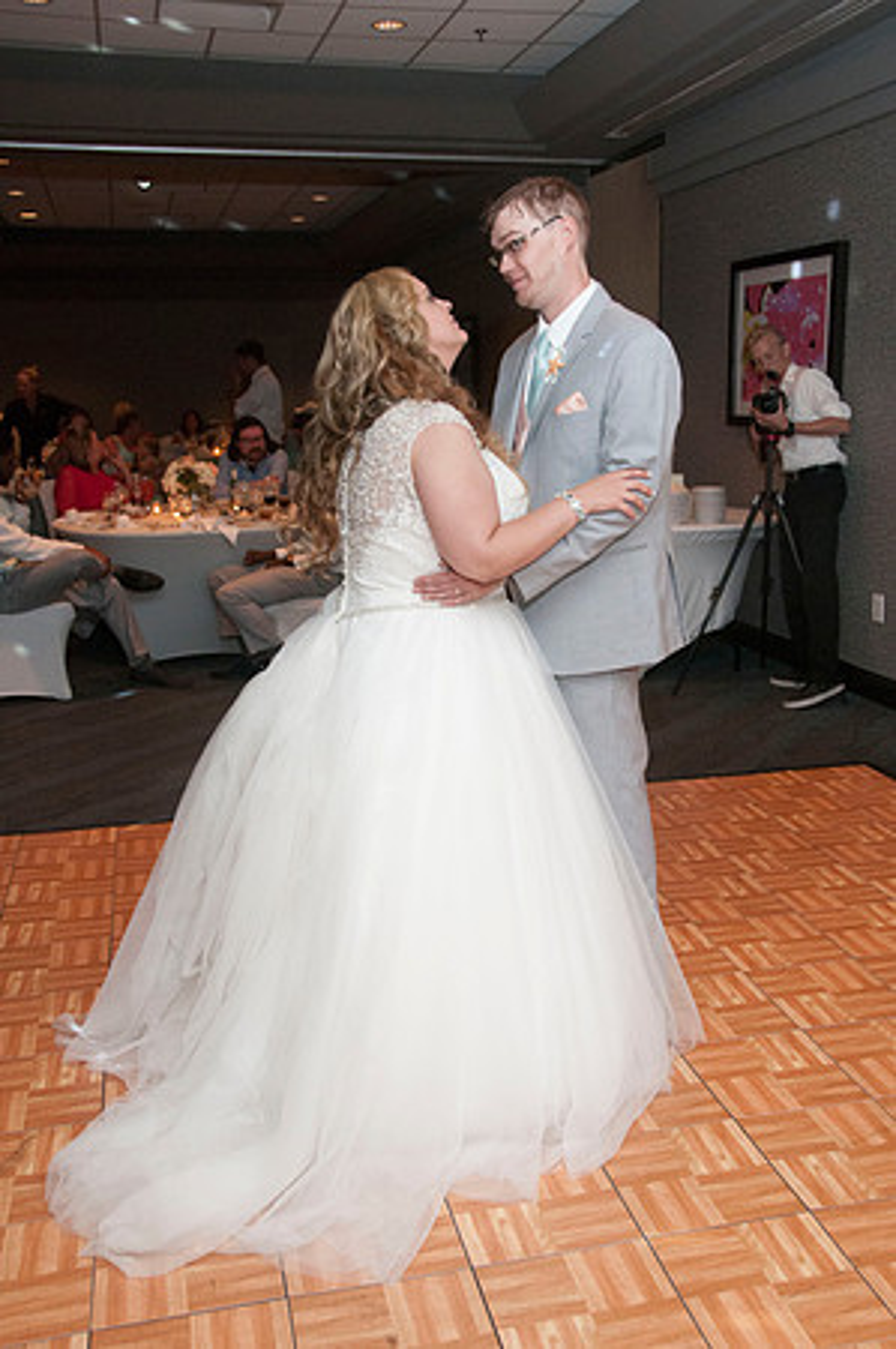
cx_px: 448
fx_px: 1235
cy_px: 674
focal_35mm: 33
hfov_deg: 39.9
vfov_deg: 57.3
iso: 800
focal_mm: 22
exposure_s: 1/60
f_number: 5.6
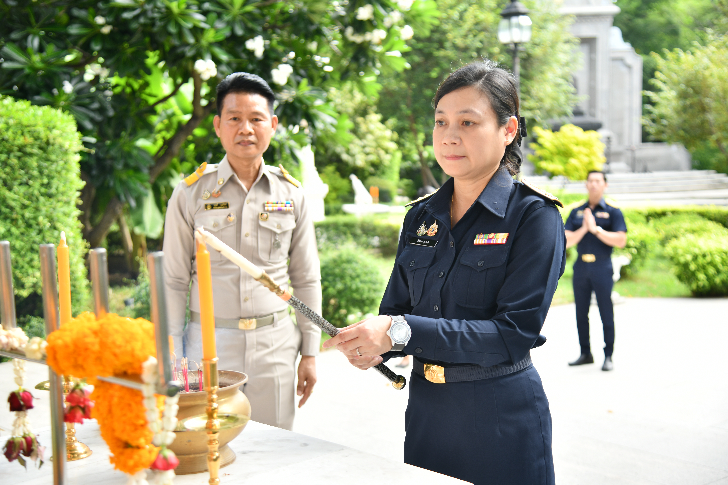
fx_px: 971
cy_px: 242
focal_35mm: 48
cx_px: 364
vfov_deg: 28.1
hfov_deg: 41.1
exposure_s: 1/100
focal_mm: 48
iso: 200
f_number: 4
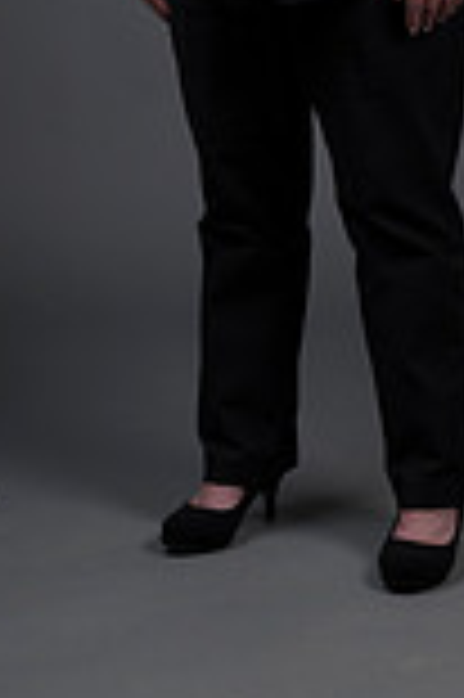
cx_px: 288
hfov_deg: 5.9
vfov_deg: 8.7
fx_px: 4514
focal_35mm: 233
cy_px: -171
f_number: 5.6
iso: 160
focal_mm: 80
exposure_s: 1/250
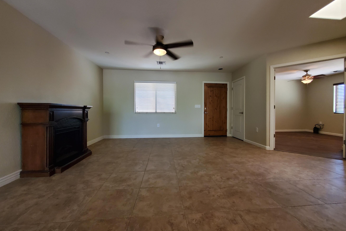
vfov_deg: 81.2
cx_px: 176
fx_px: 135
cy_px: 113
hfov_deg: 104.2
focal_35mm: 14
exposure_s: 1/60
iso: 320
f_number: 2.2
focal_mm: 1.8
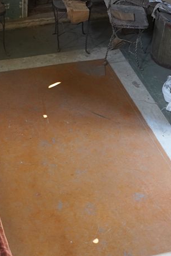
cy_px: -52
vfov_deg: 18.6
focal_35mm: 104
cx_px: 33
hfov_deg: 13.1
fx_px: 741
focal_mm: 24
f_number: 4
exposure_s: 1/100
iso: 800
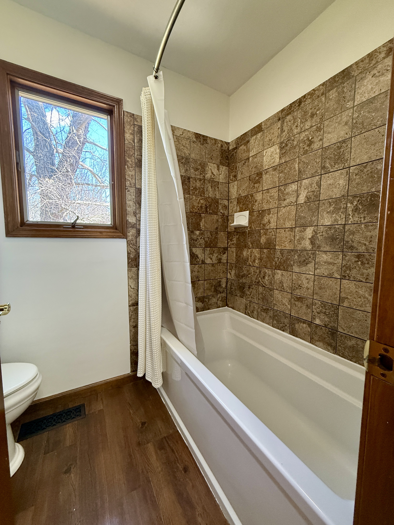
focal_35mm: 14
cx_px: 197
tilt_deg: -5.7
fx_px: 212
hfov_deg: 85.7
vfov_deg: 102.1
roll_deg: -0.4
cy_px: 262
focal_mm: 2.22
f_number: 2.2
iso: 400
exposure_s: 1/60
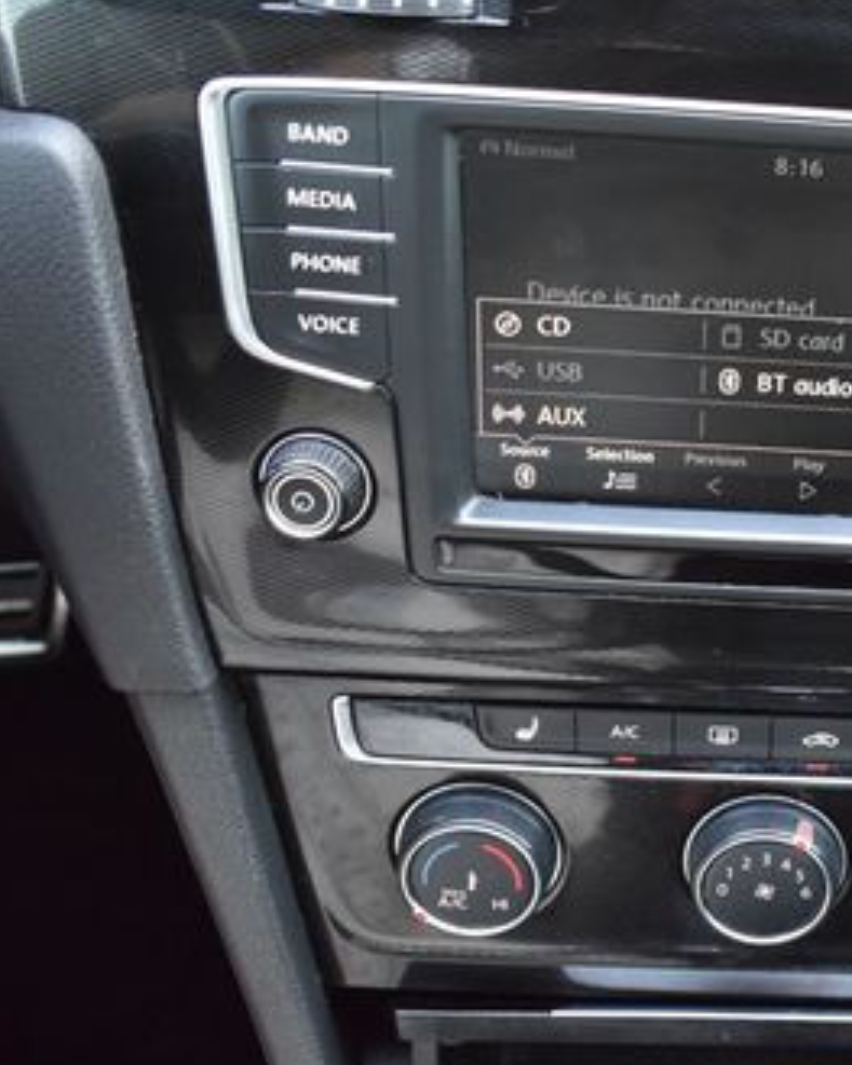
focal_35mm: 63
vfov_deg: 30.1
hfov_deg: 22.3
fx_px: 1984
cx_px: 1024
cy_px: 560
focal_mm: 23
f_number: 4.5
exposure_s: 1/15
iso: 1600
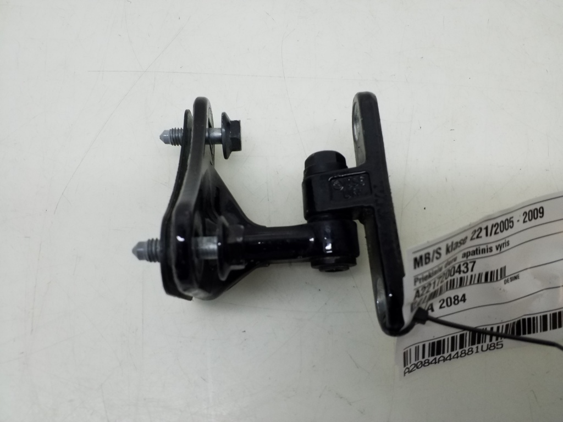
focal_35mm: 27
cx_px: 282
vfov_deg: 51.4
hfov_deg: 65.3
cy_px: 211
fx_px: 439
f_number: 1.9
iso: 100
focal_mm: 3.6
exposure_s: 1/50
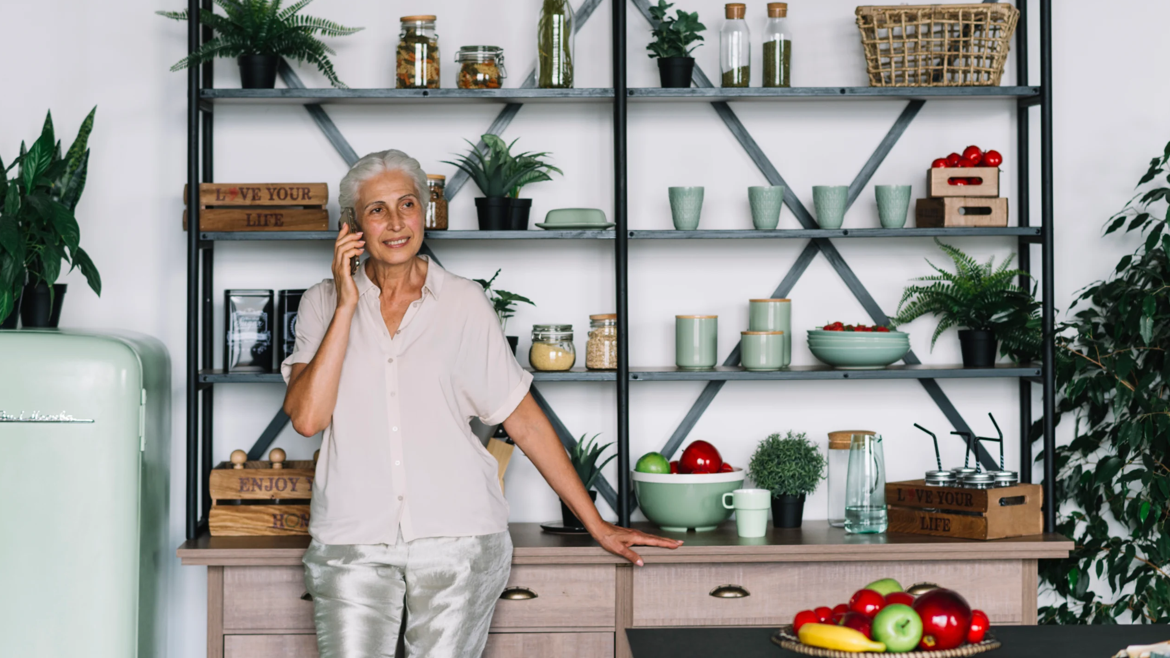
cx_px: 585
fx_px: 2792
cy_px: 317
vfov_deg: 13.4
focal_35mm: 90
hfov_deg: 23.7
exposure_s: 1/125
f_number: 2.8
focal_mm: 85
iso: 320
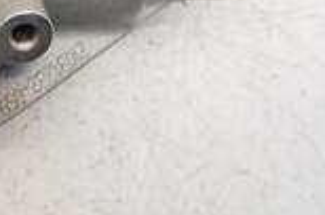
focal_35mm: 78
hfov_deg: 22.6
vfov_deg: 16.5
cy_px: -59
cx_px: -125
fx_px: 703
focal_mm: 12
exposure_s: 1/60
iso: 400
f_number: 3.5
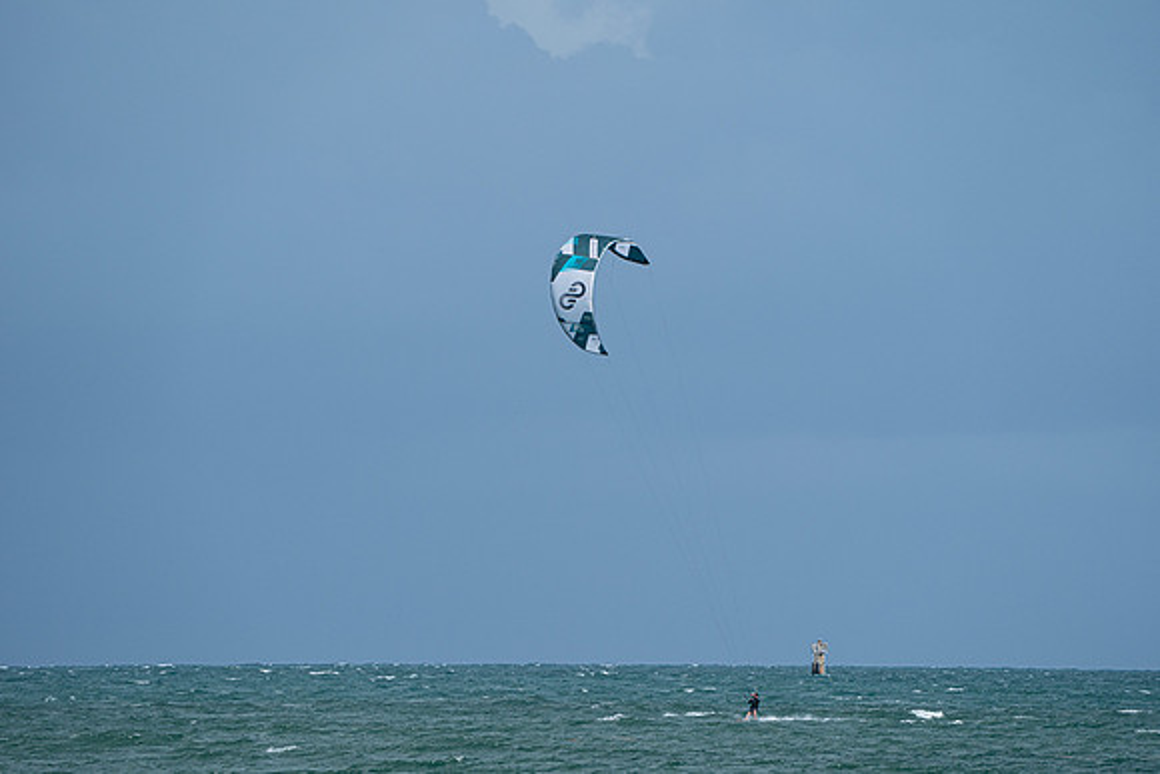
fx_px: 11344
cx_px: 580
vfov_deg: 3.9
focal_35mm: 352
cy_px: 387
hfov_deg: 5.9
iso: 640
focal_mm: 352
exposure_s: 1/2000
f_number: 10
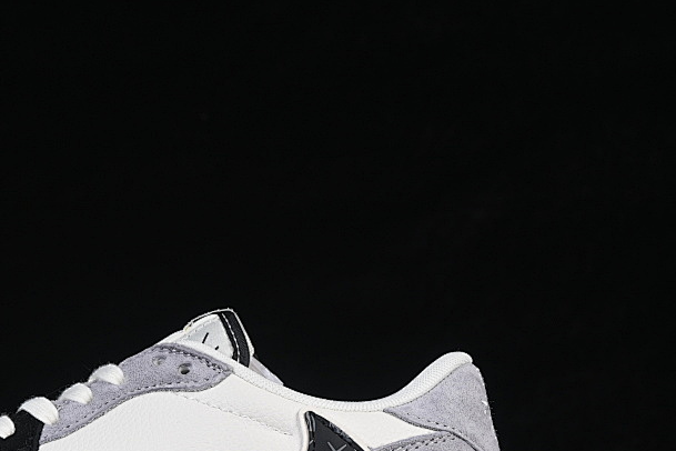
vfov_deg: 10.3
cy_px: 388
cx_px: 120
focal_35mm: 133
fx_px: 2497
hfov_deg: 15.3
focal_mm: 50
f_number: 8
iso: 160
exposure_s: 1/80
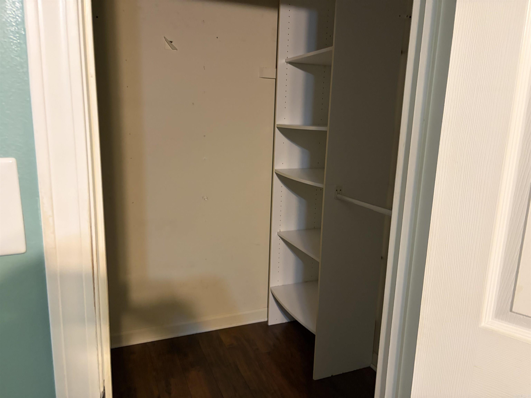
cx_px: 266
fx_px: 399
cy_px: 199
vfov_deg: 53.1
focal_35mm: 26
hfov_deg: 67.3
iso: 400
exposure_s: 1/40
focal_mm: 5.96
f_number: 1.6
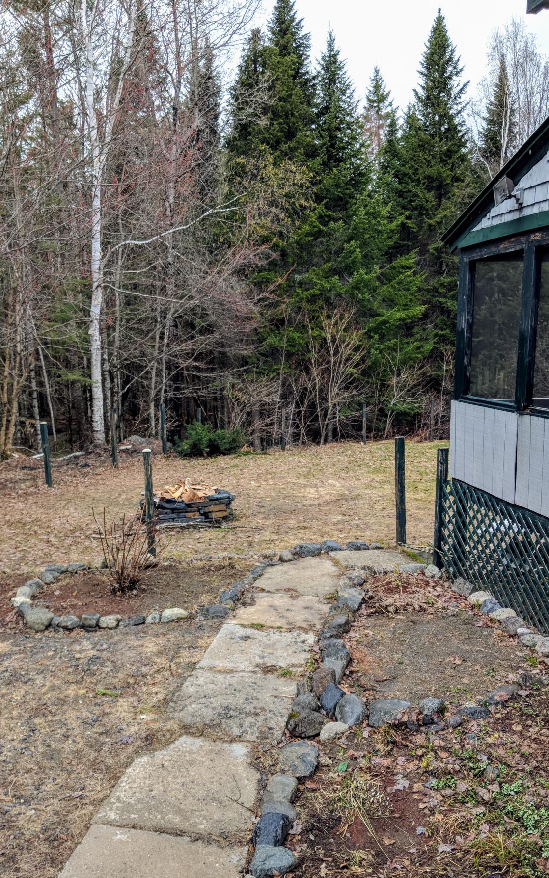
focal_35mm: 32
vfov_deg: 59.5
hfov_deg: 39.3
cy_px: 487
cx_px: 231
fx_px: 766
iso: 52
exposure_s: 1/1064
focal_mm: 4.44
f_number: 1.8
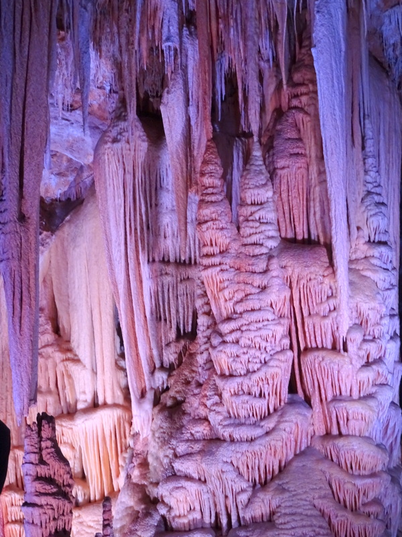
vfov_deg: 21.1
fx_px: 1440
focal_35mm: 93
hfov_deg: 15.9
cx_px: 201
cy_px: 268
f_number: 5
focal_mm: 15.92
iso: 800
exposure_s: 1/13
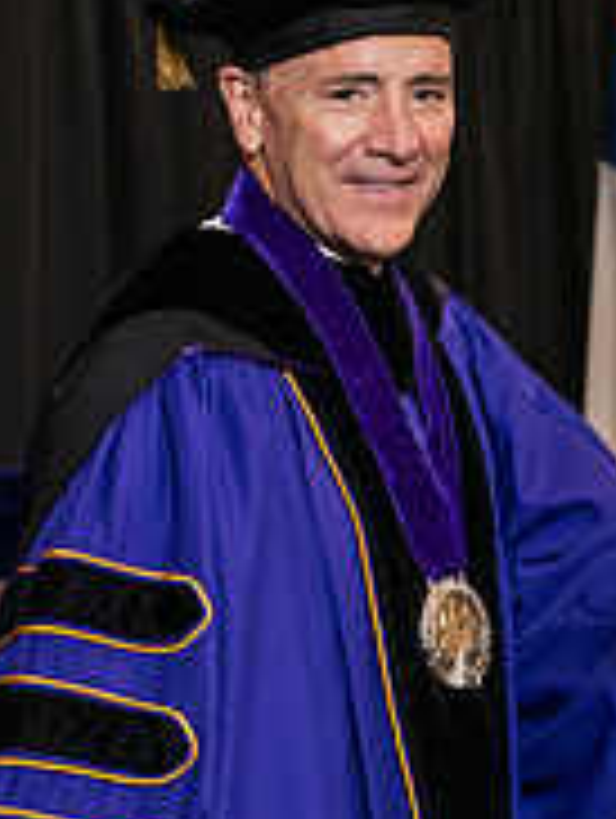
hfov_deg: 7.8
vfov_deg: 10.4
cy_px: 421
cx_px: 603
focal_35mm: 190
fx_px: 4498
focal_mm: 62
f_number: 5
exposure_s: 1/125
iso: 1600
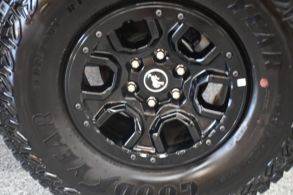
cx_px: 146
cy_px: 98
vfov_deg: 16.3
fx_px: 683
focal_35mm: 84
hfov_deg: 24.2
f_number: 4.8
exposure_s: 1/60
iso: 5000
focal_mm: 56
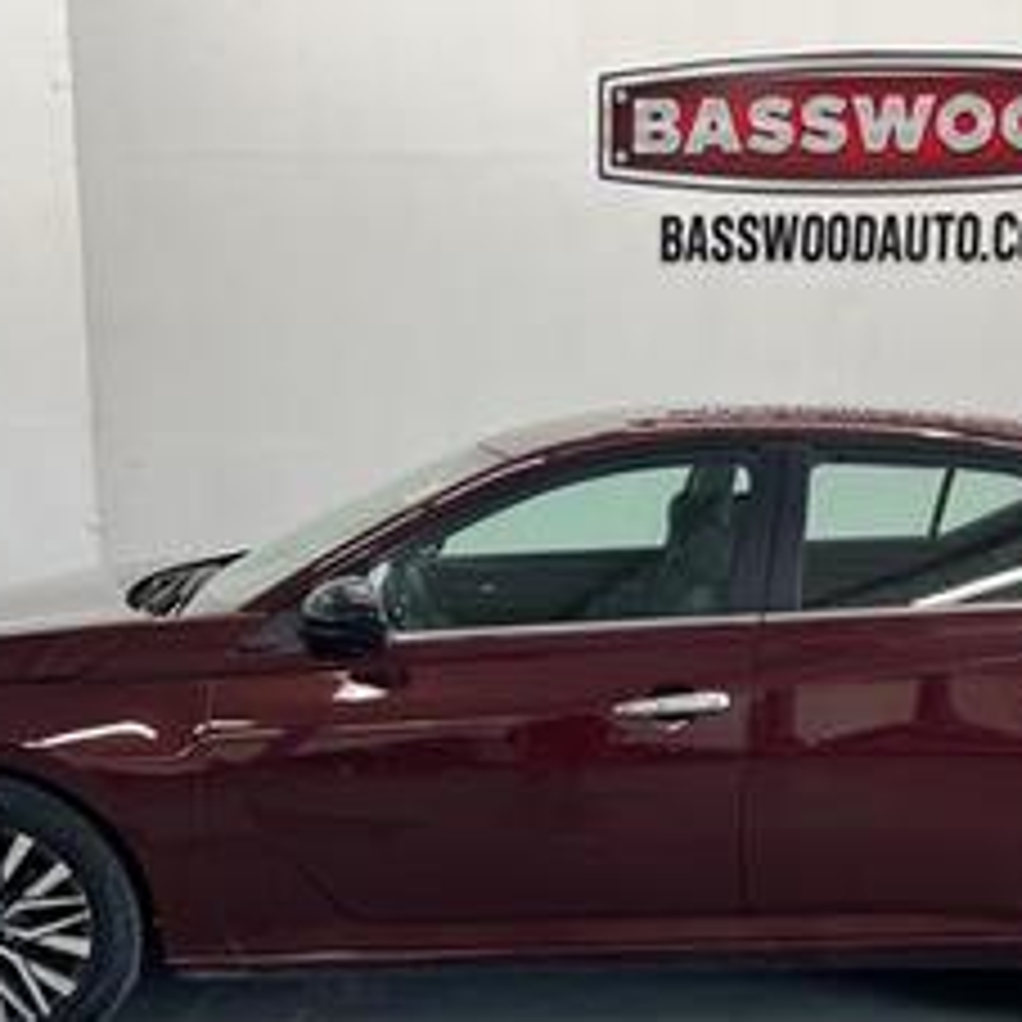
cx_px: 639
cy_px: 743
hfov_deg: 33.2
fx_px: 1704
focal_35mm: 51
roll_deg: -0.9
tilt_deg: -12.2
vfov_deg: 32.9
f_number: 1.5
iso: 100
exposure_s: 1/120
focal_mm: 5.7
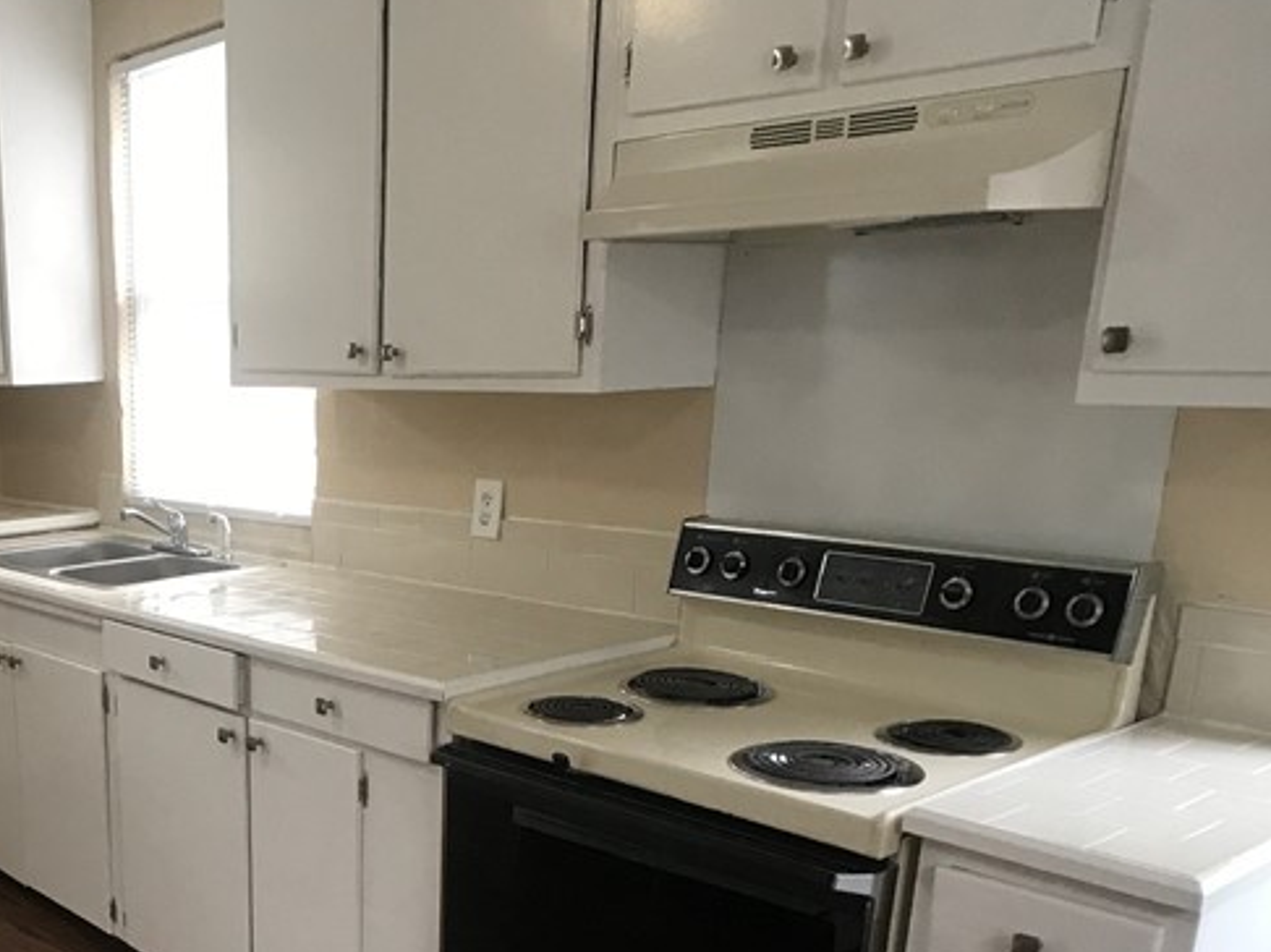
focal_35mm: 59
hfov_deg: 31.5
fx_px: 2165
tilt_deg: -16.6
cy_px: 800
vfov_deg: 24.3
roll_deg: +1.7
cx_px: 186
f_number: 1.8
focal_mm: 3.99
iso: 40
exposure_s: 1/30
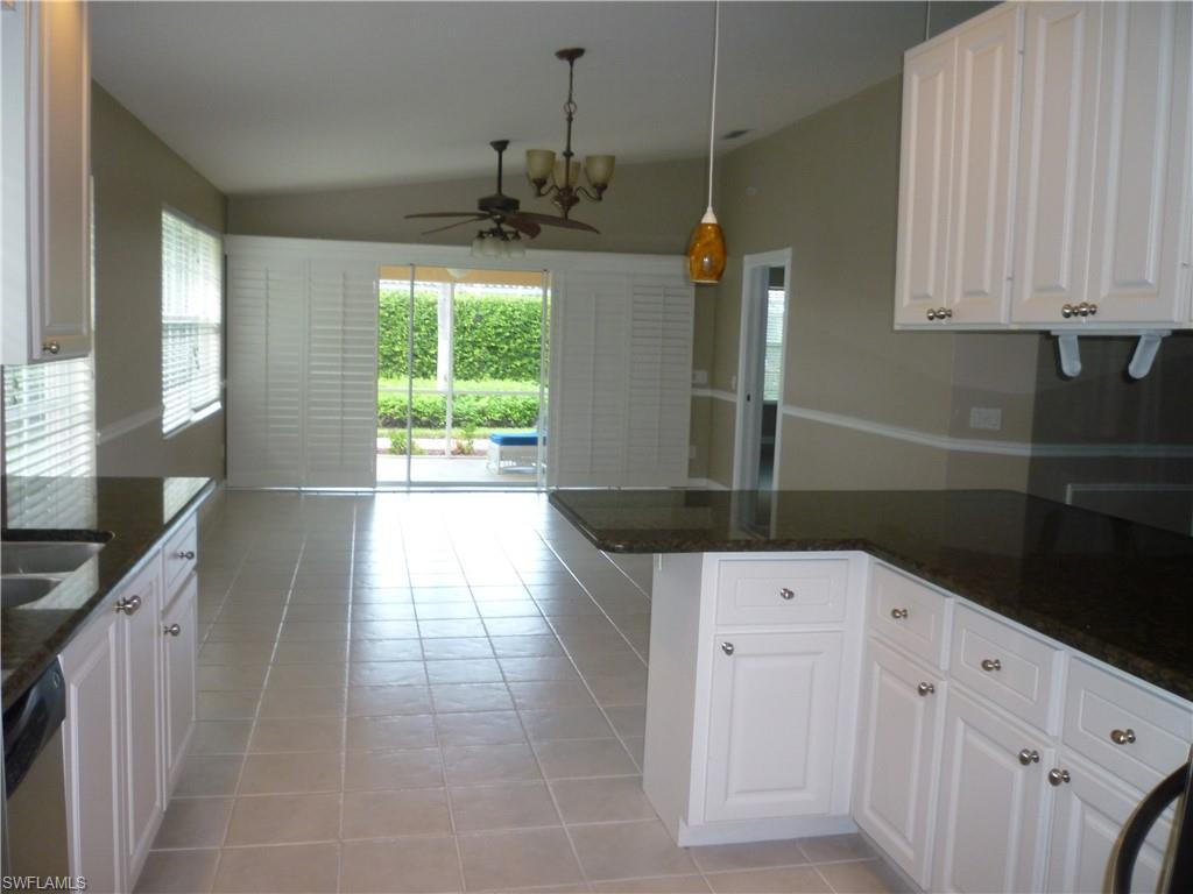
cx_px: 596
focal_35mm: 29
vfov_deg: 48.2
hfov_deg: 61.7
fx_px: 999
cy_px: 447
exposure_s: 1/30
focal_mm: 5.2
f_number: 3.3
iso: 200
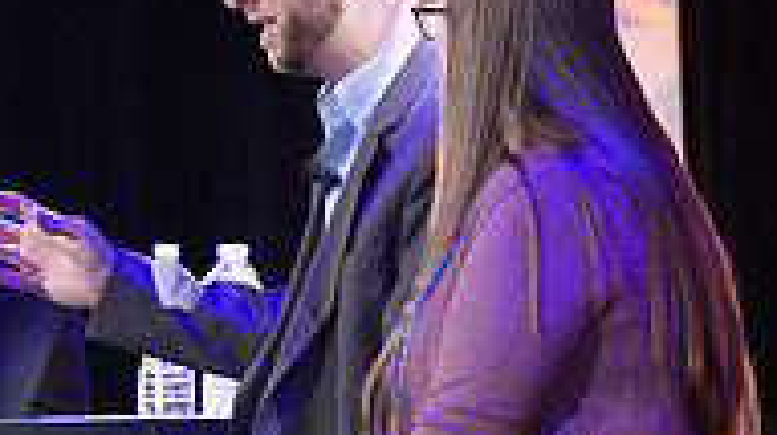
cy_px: 47
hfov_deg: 3.4
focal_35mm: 641
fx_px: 13194
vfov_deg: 1.9
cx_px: 28
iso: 500
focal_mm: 200
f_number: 3.2
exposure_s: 1/250
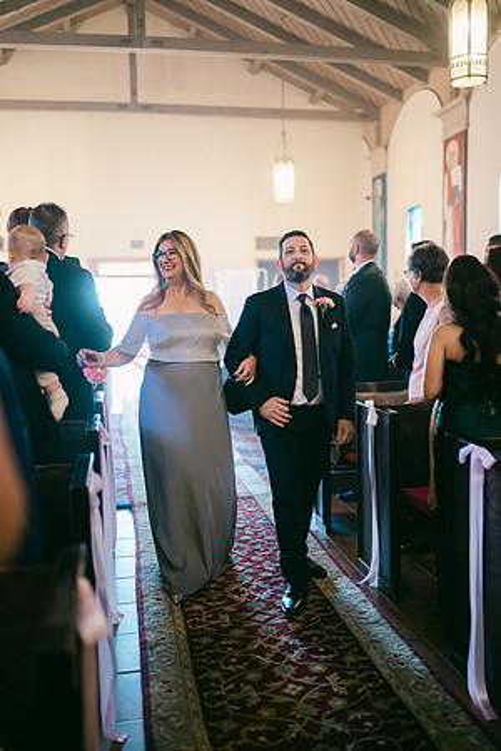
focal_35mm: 35
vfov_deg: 54.4
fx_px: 731
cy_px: 376
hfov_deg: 37.9
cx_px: 250
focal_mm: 35
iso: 800
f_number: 1.2
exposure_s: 1/320
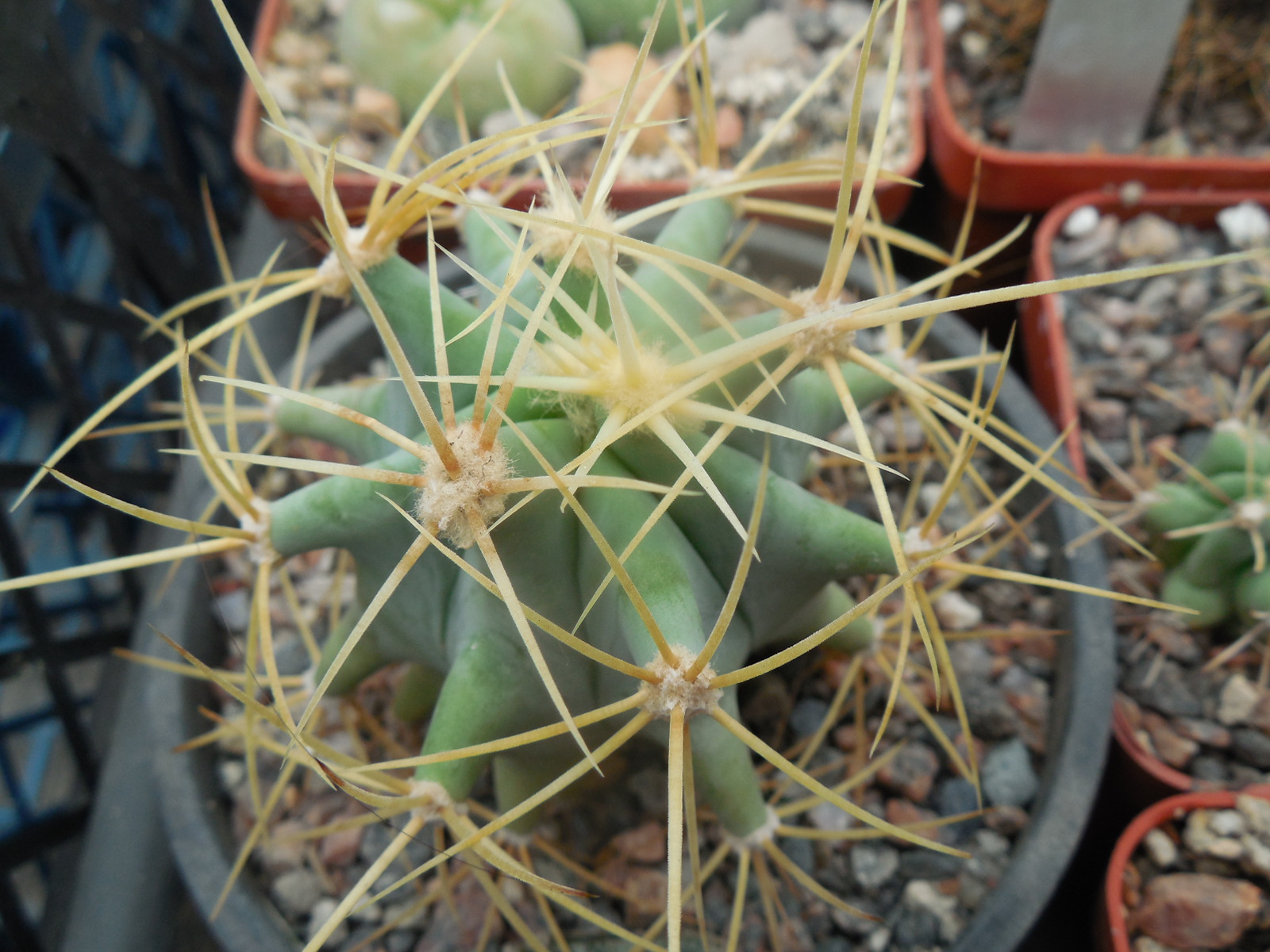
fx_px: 1137
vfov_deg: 45.4
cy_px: 476
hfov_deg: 58.4
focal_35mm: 31
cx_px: 635
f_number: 3.6
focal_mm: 5.6
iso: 125
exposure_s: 1/250
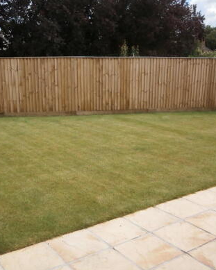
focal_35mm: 38
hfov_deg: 39.1
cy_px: 139
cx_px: 94
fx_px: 304
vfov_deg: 47.9
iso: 80
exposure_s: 1/800
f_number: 2.8
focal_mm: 4.7
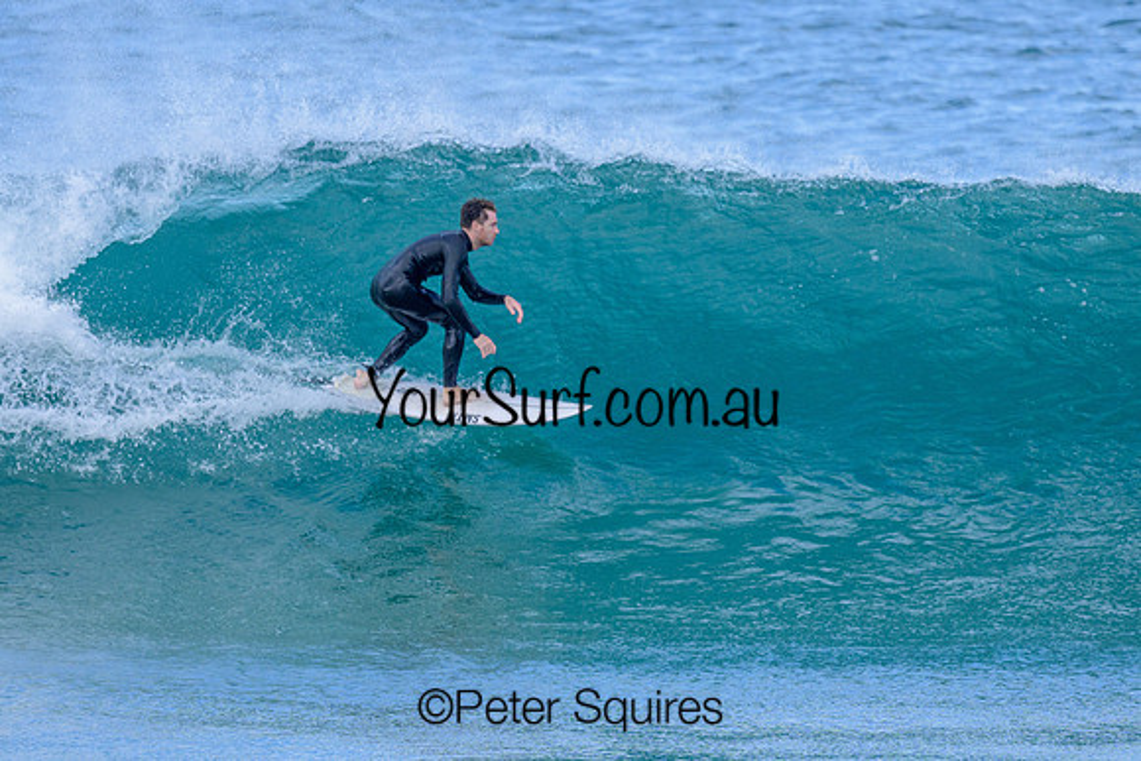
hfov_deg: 1.9
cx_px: 504
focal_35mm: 1099
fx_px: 34852
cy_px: 254
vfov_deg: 1.3
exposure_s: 1/2000
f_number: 6.3
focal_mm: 800
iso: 720
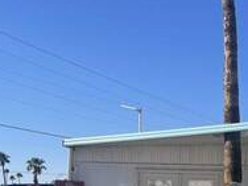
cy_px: 173
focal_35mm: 68
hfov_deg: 26.8
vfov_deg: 21.1
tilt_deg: +4.5
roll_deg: -0.4
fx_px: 487
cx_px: 255
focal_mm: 5.1
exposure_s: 1/3788
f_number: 1.6
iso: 32
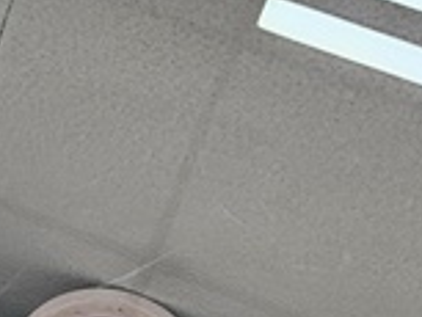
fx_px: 1830
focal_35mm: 150
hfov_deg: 11.9
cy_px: 358
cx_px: -386
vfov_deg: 9.8
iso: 320
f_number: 1.8
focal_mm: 5.4
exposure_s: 1/120
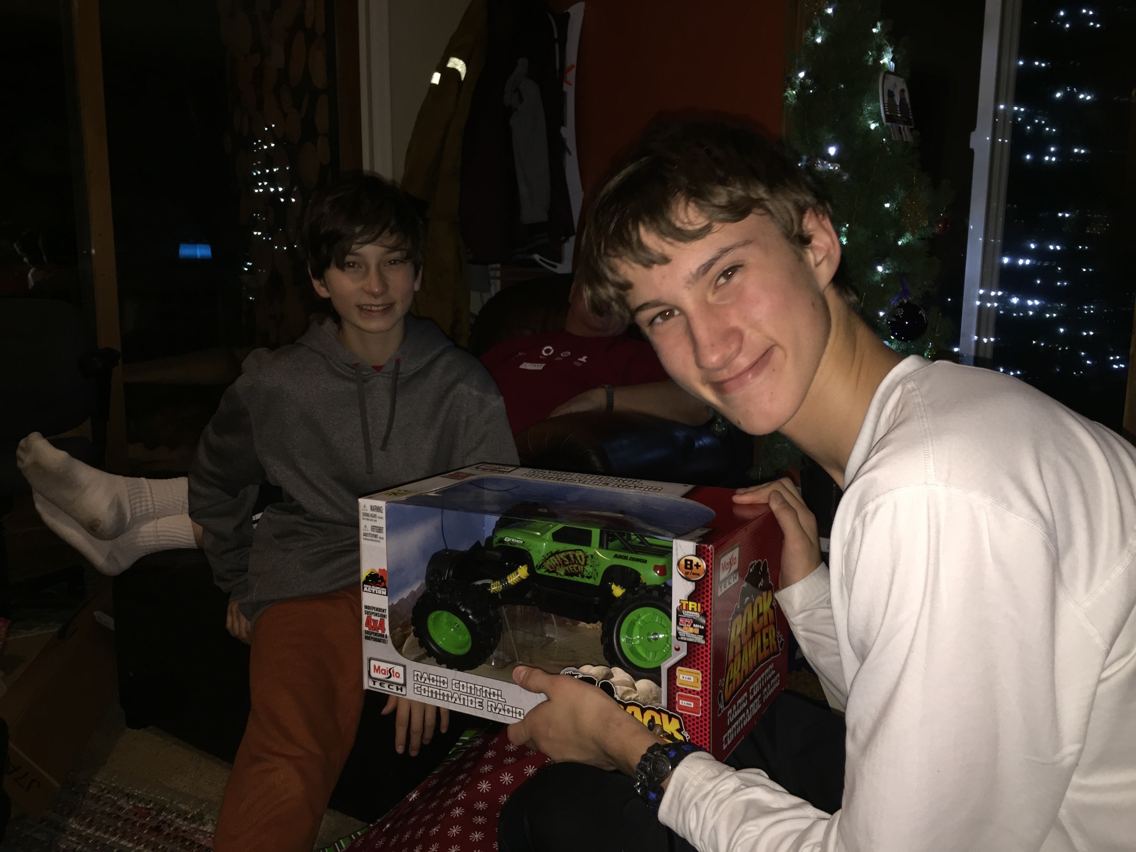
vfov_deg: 48.2
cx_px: 568
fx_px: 952
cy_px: 426
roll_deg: -0.2
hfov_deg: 61.7
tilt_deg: -8.0
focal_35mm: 29
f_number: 2.2
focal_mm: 4.15
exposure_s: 1/16
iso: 64
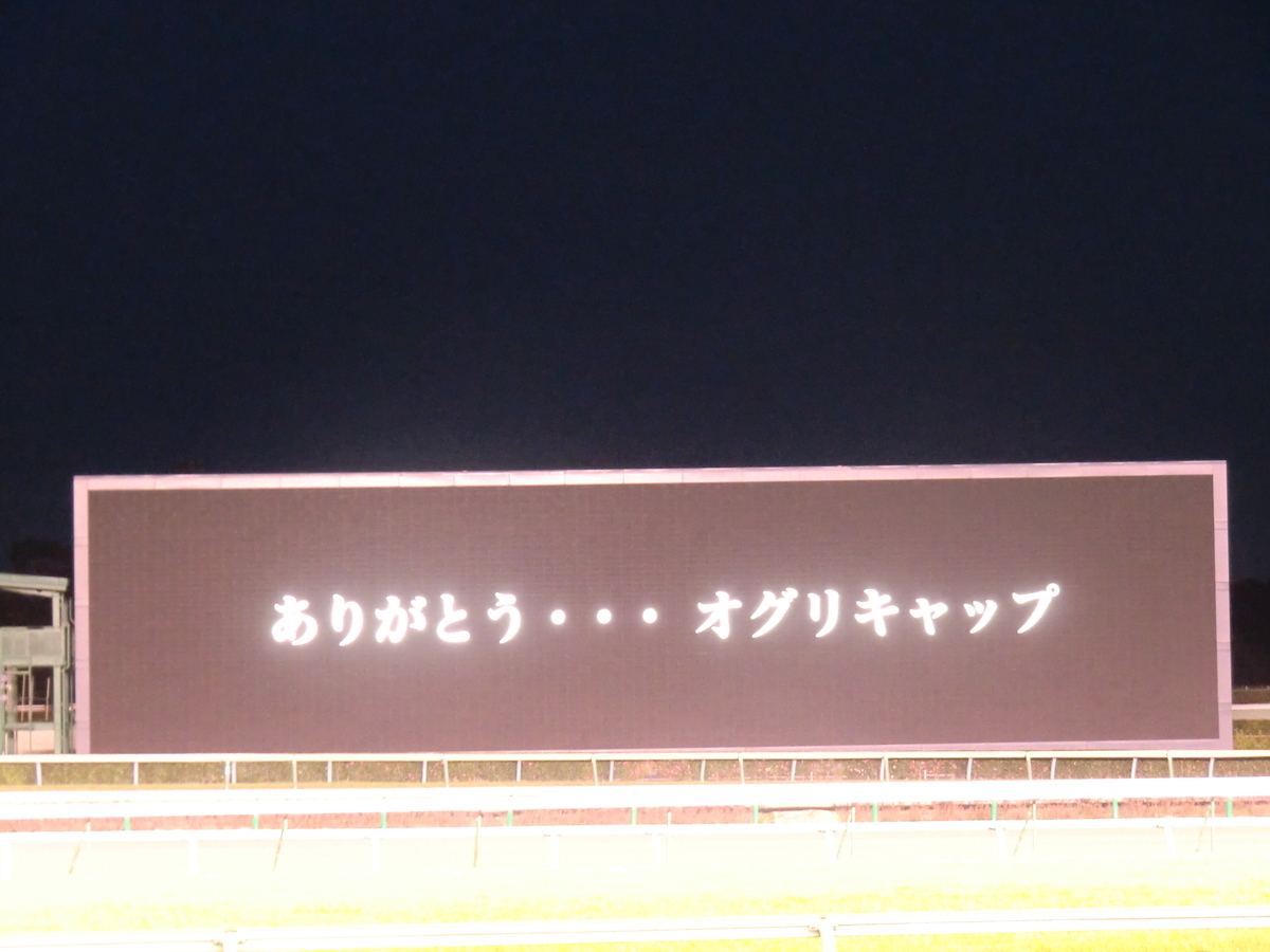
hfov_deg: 22.0
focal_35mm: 89
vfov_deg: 16.6
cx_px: 635
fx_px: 3265
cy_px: 476
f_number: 4.8
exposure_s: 1/10
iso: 800
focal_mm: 16
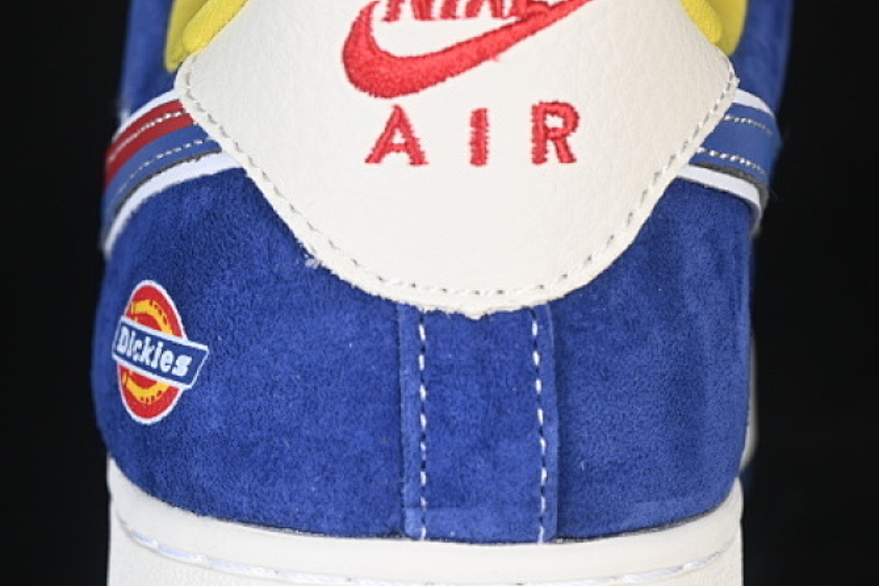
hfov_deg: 16.9
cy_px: 338
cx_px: 415
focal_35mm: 121
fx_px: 2954
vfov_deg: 11.3
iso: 160
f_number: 6.3
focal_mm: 50
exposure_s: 1/60
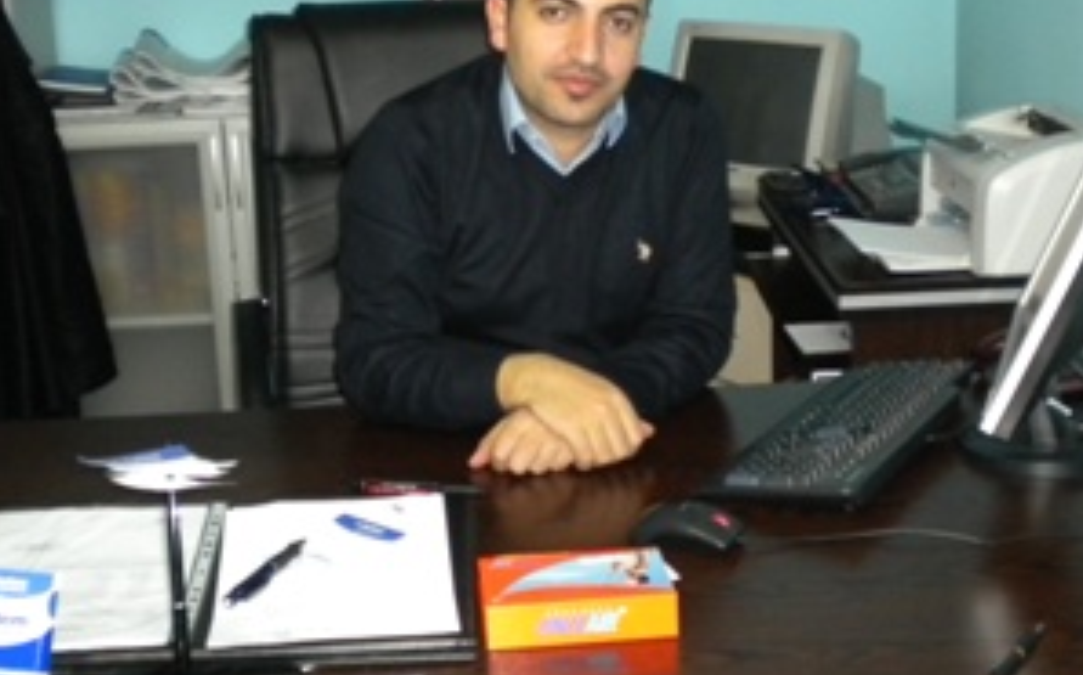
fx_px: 1651
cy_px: 306
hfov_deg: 36.3
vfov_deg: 23.1
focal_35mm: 56
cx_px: 569
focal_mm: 6.3
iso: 400
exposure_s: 1/30
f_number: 3.1
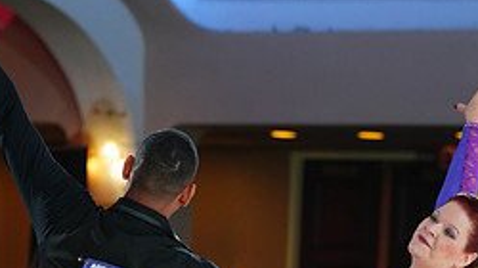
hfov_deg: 5.9
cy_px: 423
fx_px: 4621
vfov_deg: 3.3
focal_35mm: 365
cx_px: 280
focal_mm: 150
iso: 1600
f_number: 5
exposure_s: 1/200
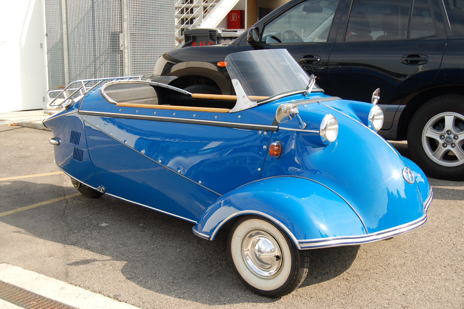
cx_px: 232
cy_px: 154
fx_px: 599
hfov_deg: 42.4
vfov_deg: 28.9
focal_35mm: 46
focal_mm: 31
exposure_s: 1/200
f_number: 7.1
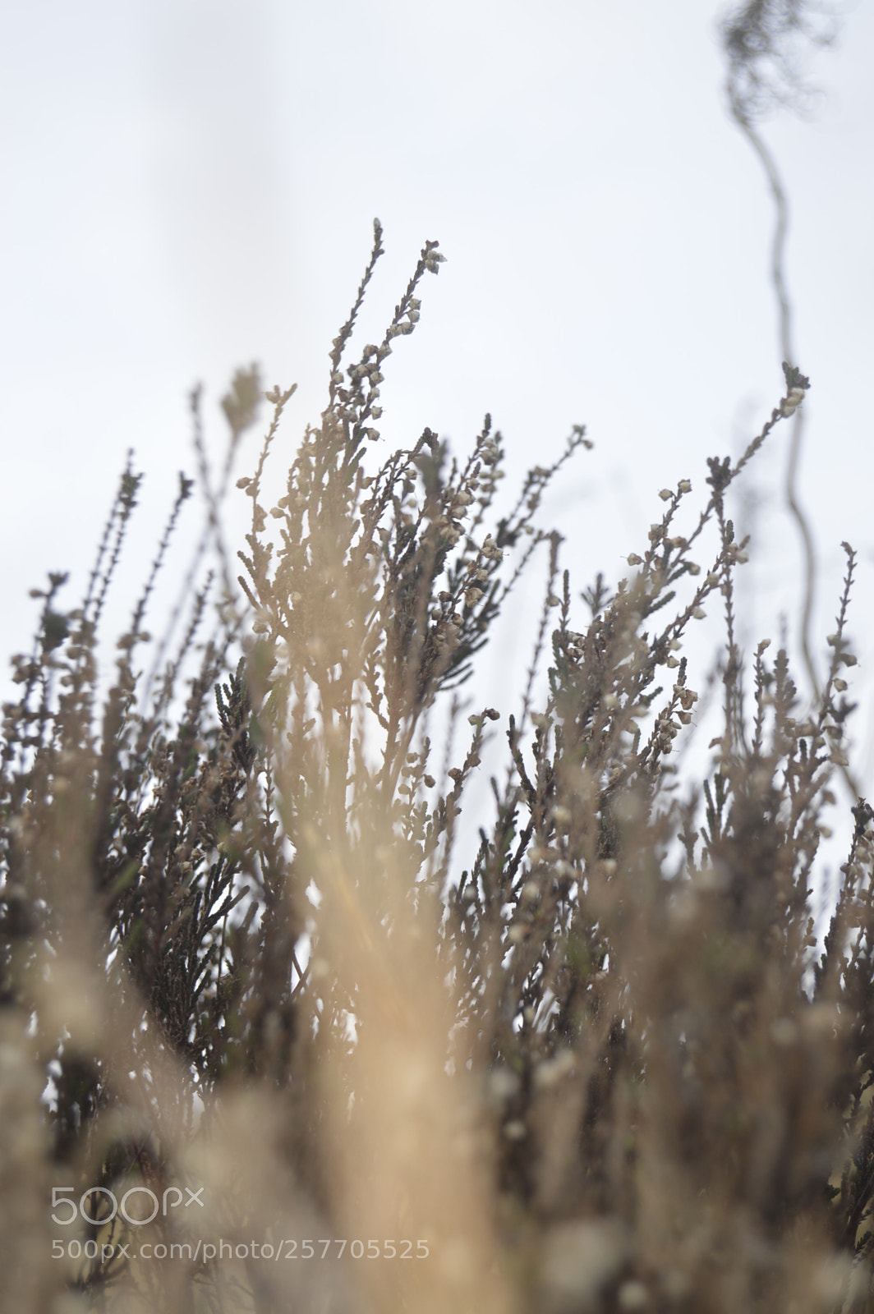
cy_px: 657
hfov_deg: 16.5
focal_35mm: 82
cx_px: 437
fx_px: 3009
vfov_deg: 24.6
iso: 100
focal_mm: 55
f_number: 6.3
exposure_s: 1/200
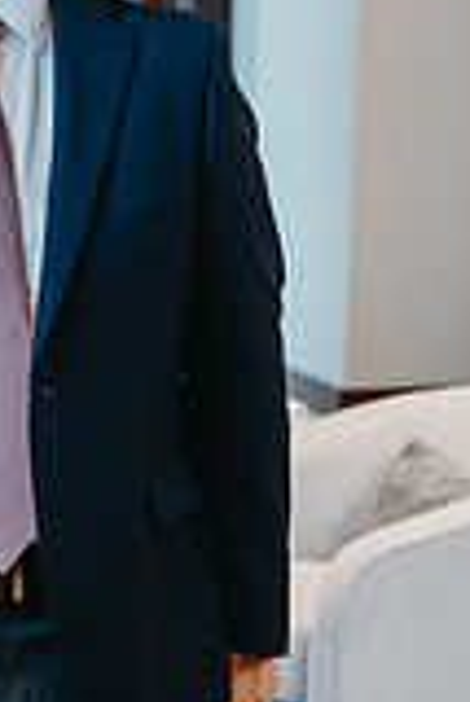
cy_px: 307
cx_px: -18
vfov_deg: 10.4
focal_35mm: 197
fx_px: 3849
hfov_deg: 7.0
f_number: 4.5
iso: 1000
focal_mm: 70
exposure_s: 1/100
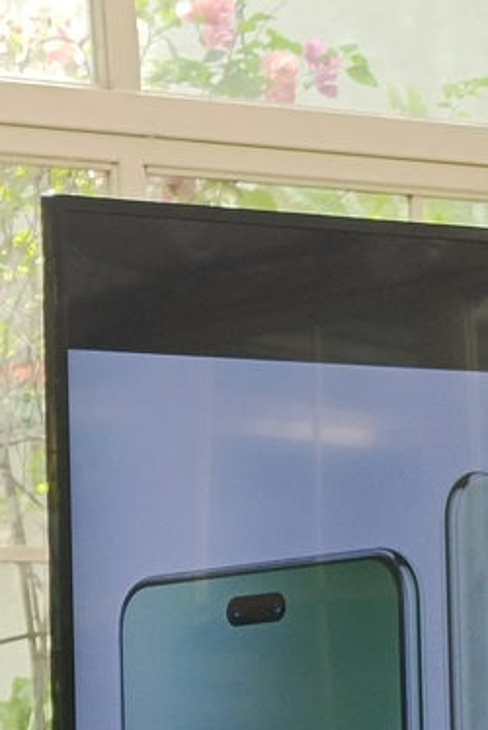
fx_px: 3247
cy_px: 701
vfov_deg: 12.7
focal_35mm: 160
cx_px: -332
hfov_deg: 8.3
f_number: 1.79
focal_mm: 4.74
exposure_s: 1/100
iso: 190
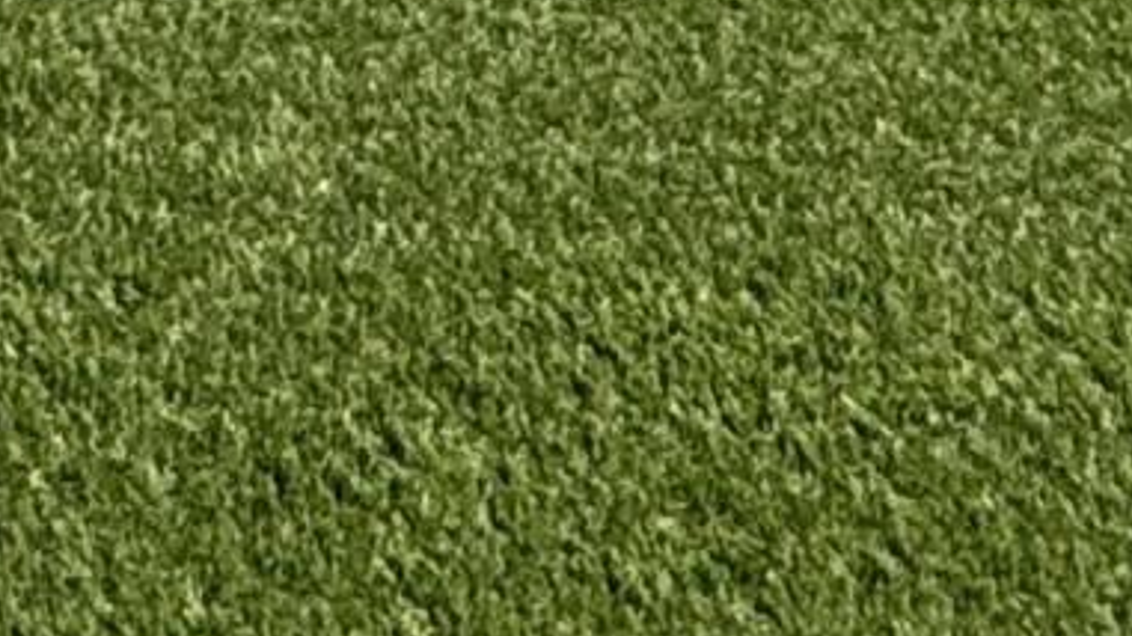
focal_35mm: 120
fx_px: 3601
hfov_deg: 14.3
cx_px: -1275
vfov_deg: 6.2
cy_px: -2550
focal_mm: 2.22
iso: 40
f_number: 2.2
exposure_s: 1/1299
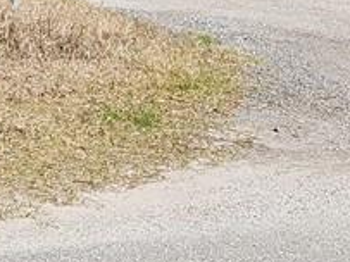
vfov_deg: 7.6
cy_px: -390
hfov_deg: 9.8
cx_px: -464
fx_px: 1829
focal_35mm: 181
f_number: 1.8
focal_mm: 6.4
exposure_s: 1/748
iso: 12
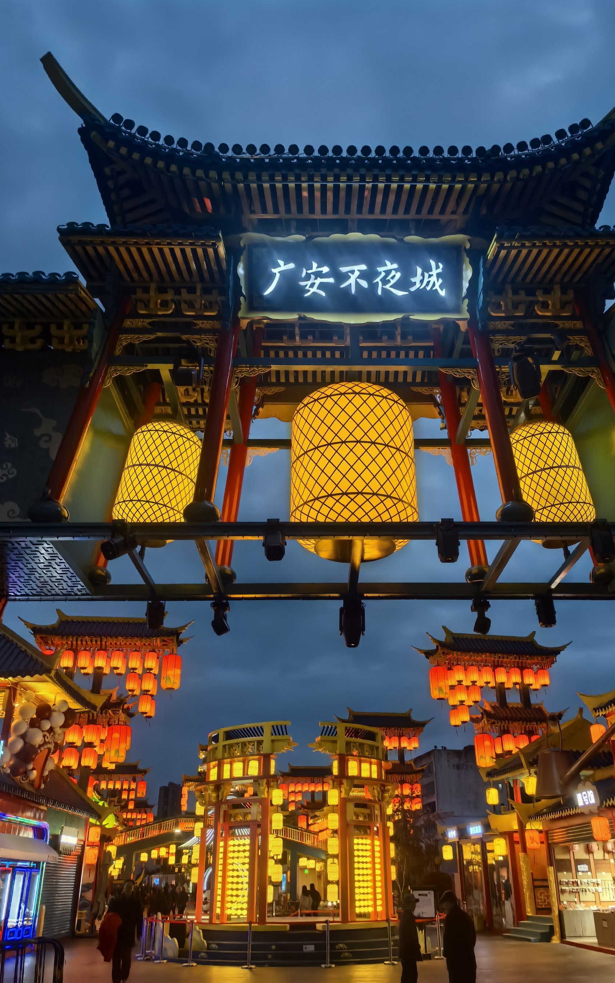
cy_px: 487
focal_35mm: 29
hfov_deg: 43.0
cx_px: 349
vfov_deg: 64.6
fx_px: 778
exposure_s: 1/100
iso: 160
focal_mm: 5.75
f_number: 2
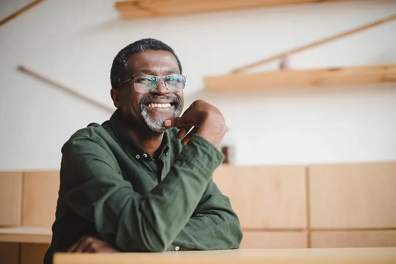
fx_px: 550
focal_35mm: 50
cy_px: 132
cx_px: 198
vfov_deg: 27.0
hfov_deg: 39.6
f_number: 2
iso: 500
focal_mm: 50
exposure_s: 1/200
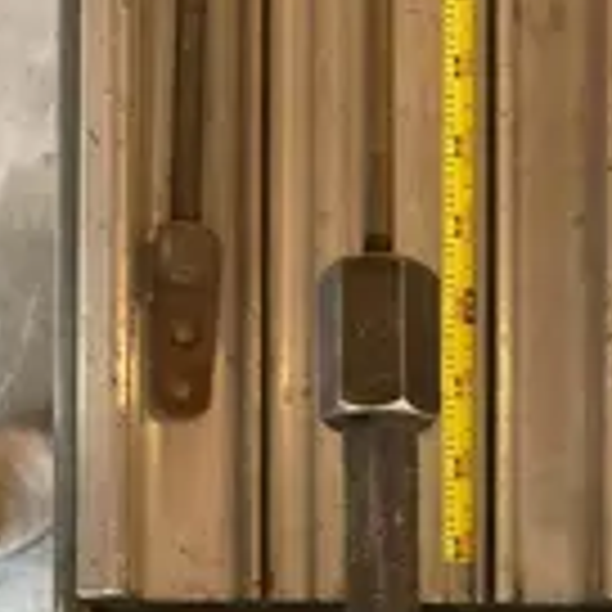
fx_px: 1460
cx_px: 450
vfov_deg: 22.3
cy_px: 680
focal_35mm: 73
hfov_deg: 23.5
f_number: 1.8
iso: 250
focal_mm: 3.99
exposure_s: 1/60
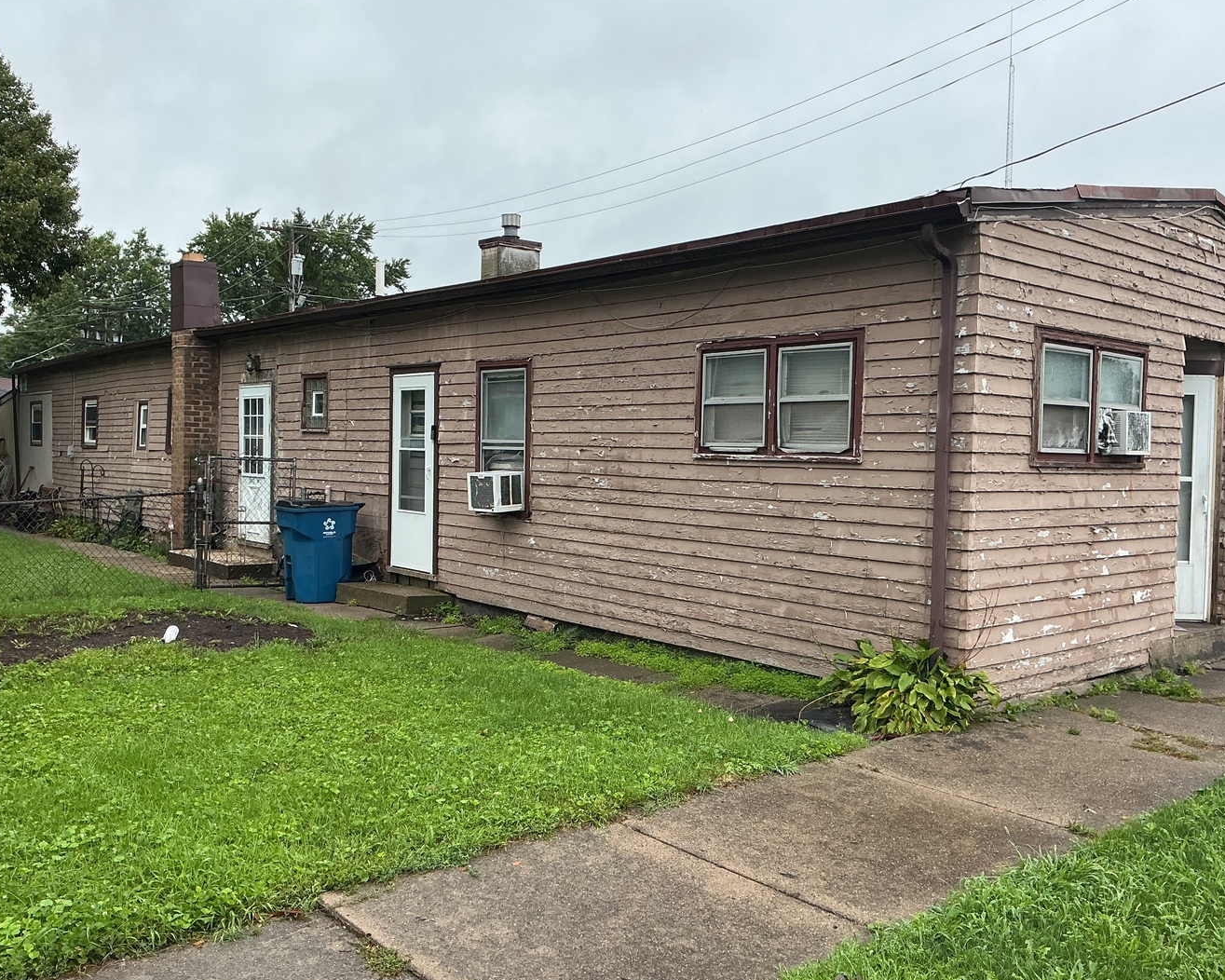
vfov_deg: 47.1
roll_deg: -1.5
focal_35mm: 31
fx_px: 1124
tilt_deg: -0.8
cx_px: 648
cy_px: 483
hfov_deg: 57.1
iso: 25
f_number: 1.8
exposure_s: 1/397
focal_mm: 3
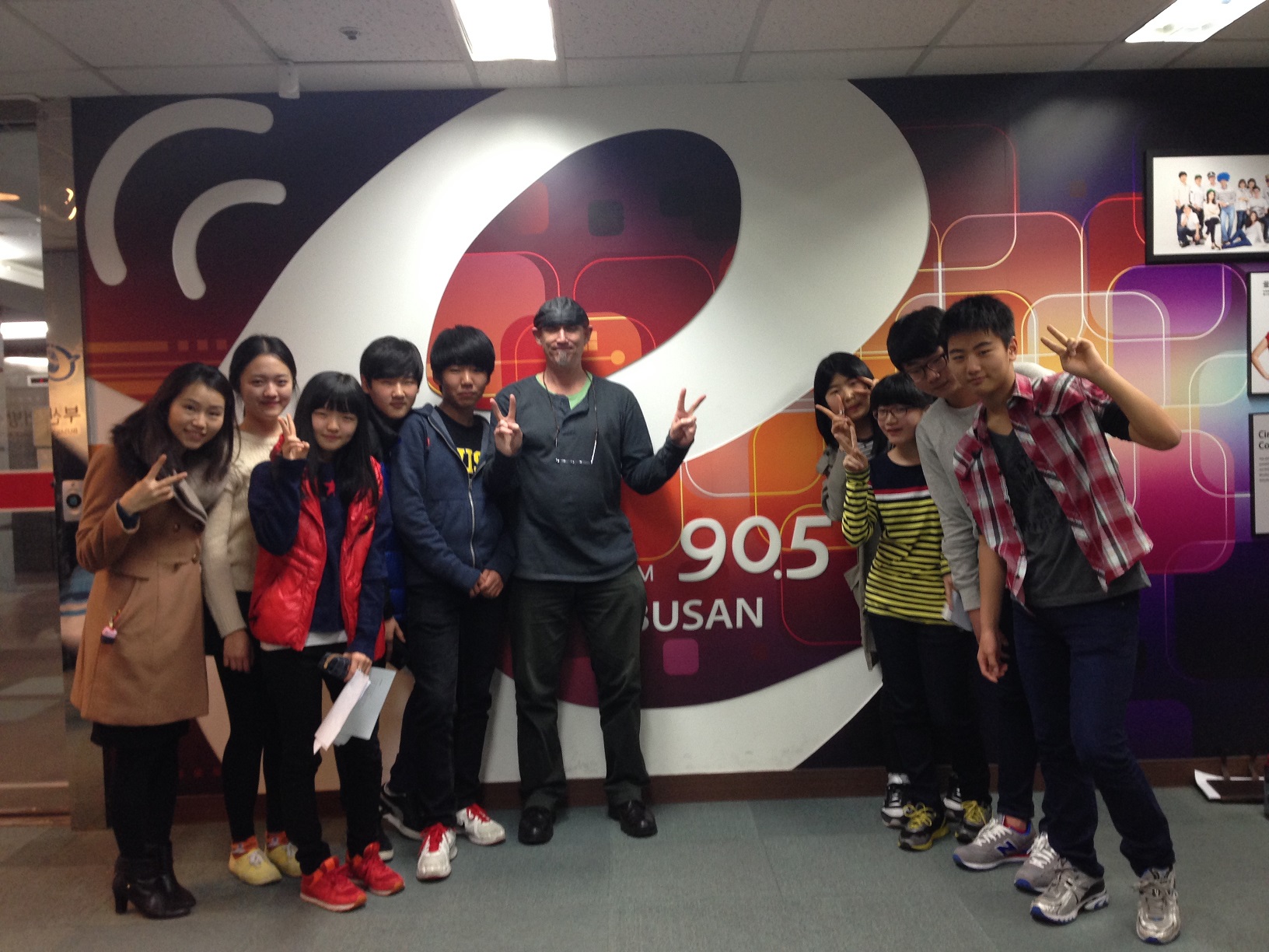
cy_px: 476
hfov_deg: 55.4
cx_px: 634
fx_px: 1210
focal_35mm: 33
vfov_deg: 42.9
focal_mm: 4.12
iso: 100
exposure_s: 1/20
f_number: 2.4
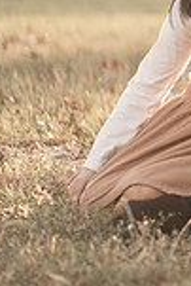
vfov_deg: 6.3
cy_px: -73
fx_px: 2588
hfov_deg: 4.1
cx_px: 524
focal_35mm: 326
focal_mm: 85
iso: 125
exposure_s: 1/500
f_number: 1.8
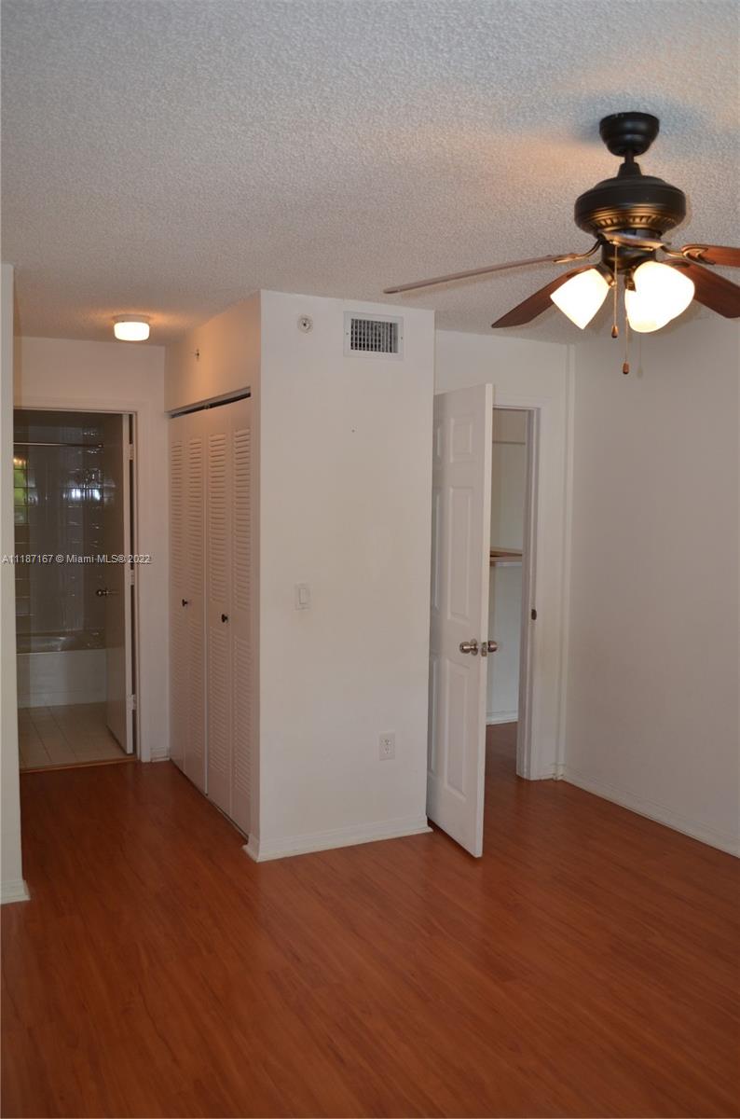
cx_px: 370
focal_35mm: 27
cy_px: 560
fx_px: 837
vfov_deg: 67.5
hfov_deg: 47.7
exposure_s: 1/125
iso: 400
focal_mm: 18
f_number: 3.5
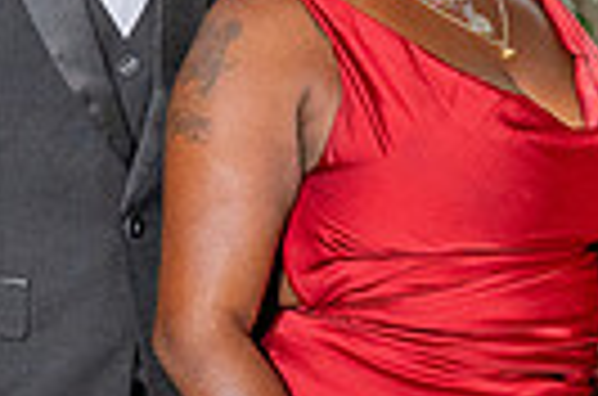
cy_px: 446
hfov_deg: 8.4
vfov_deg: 5.6
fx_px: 4043
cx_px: 636
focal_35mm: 244
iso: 800
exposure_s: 1/200
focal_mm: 33.5
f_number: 5.6
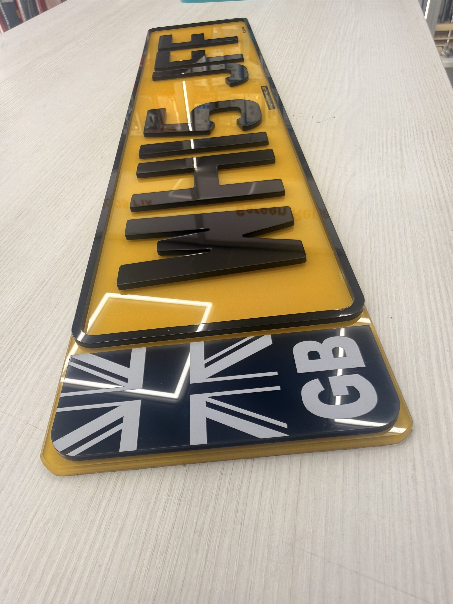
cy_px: 302
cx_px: 226
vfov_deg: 71.6
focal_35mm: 24
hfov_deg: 56.8
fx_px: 419
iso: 40
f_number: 2.2
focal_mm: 2.22
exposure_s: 1/100
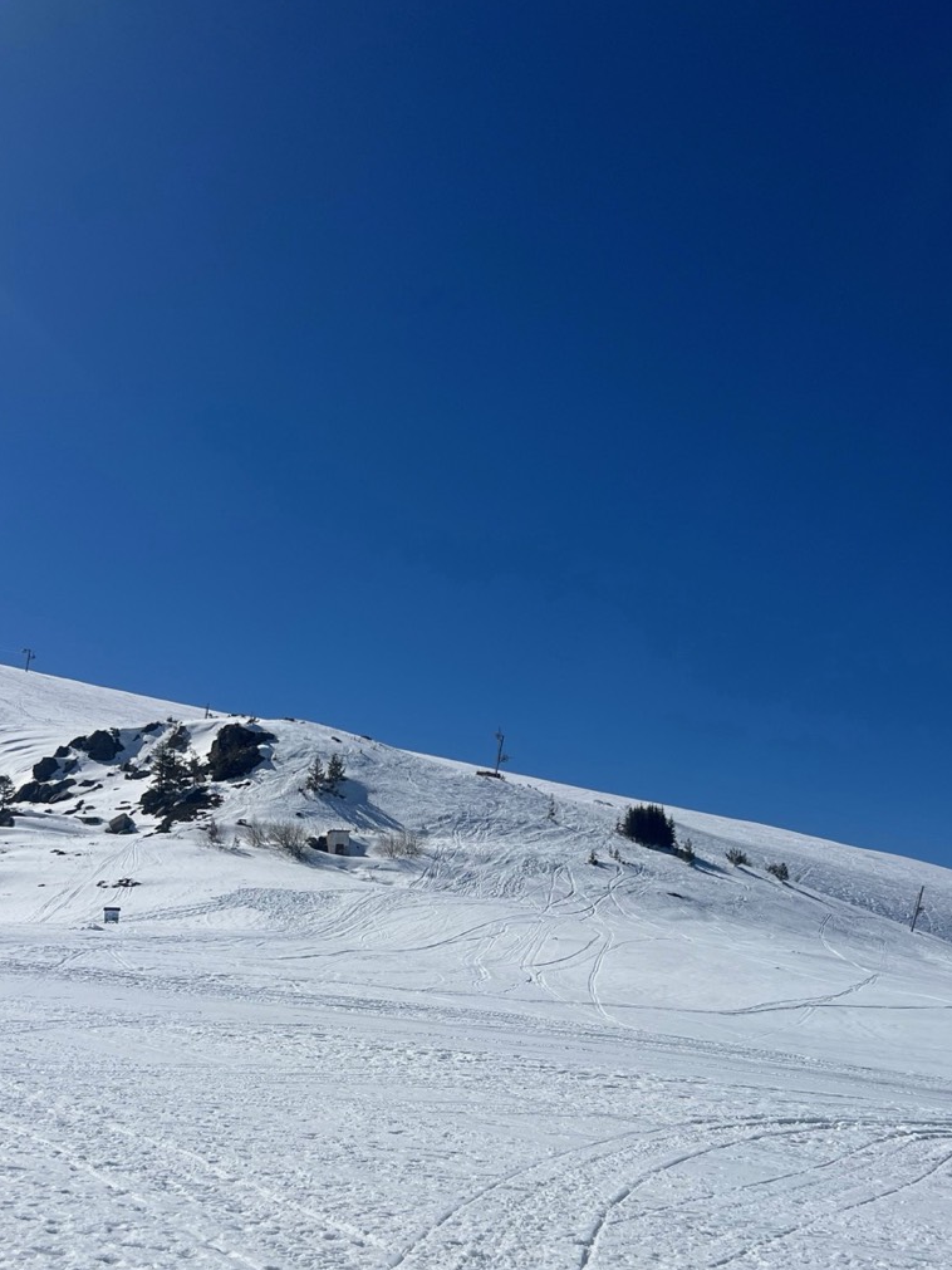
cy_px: 867
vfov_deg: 50.3
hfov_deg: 39.6
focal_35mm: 36
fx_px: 1320
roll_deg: -5.4
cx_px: 494
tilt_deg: +5.4
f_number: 1.5
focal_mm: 5.7
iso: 40
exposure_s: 1/16393
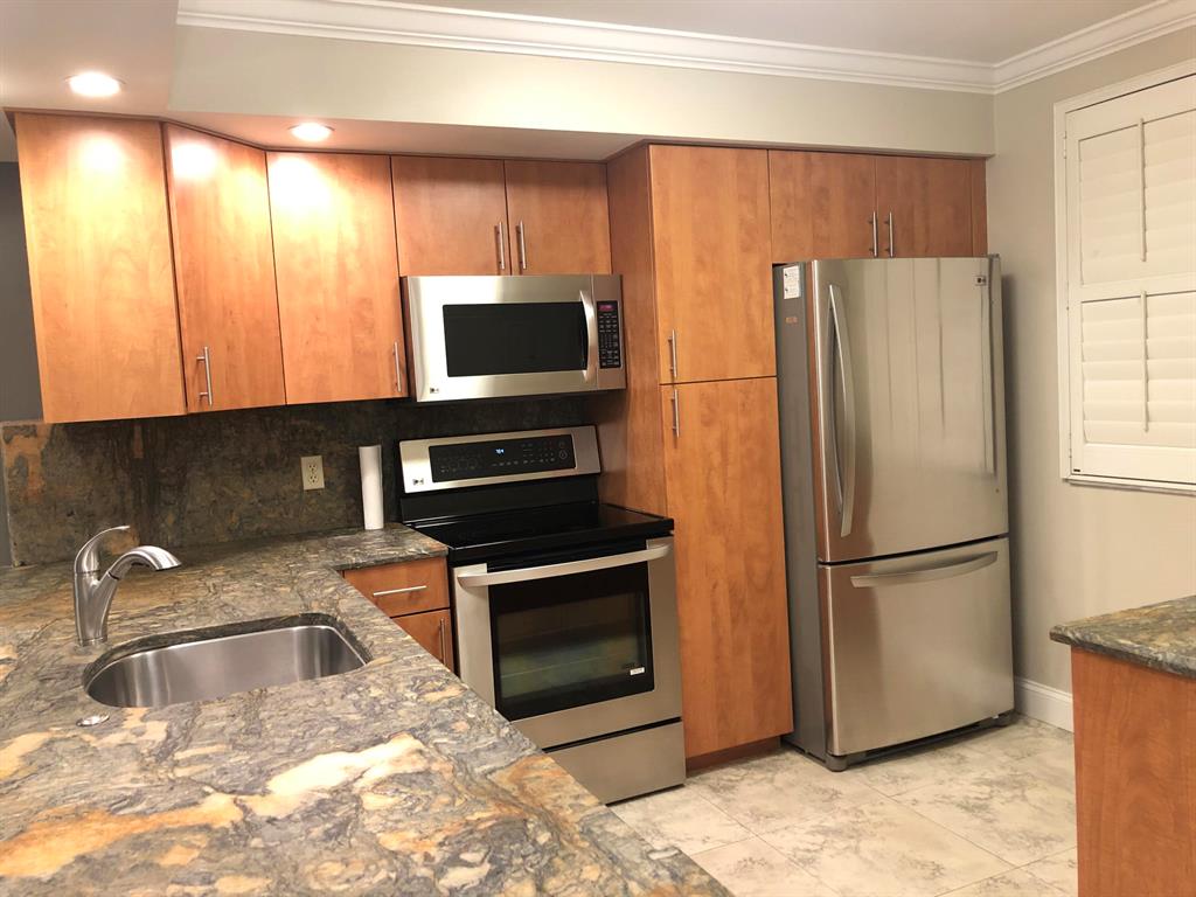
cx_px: 598
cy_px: 448
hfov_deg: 63.4
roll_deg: +2.0
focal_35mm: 28
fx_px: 967
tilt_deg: -3.9
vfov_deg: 49.7
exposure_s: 1/13
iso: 100
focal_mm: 3.99
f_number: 1.8
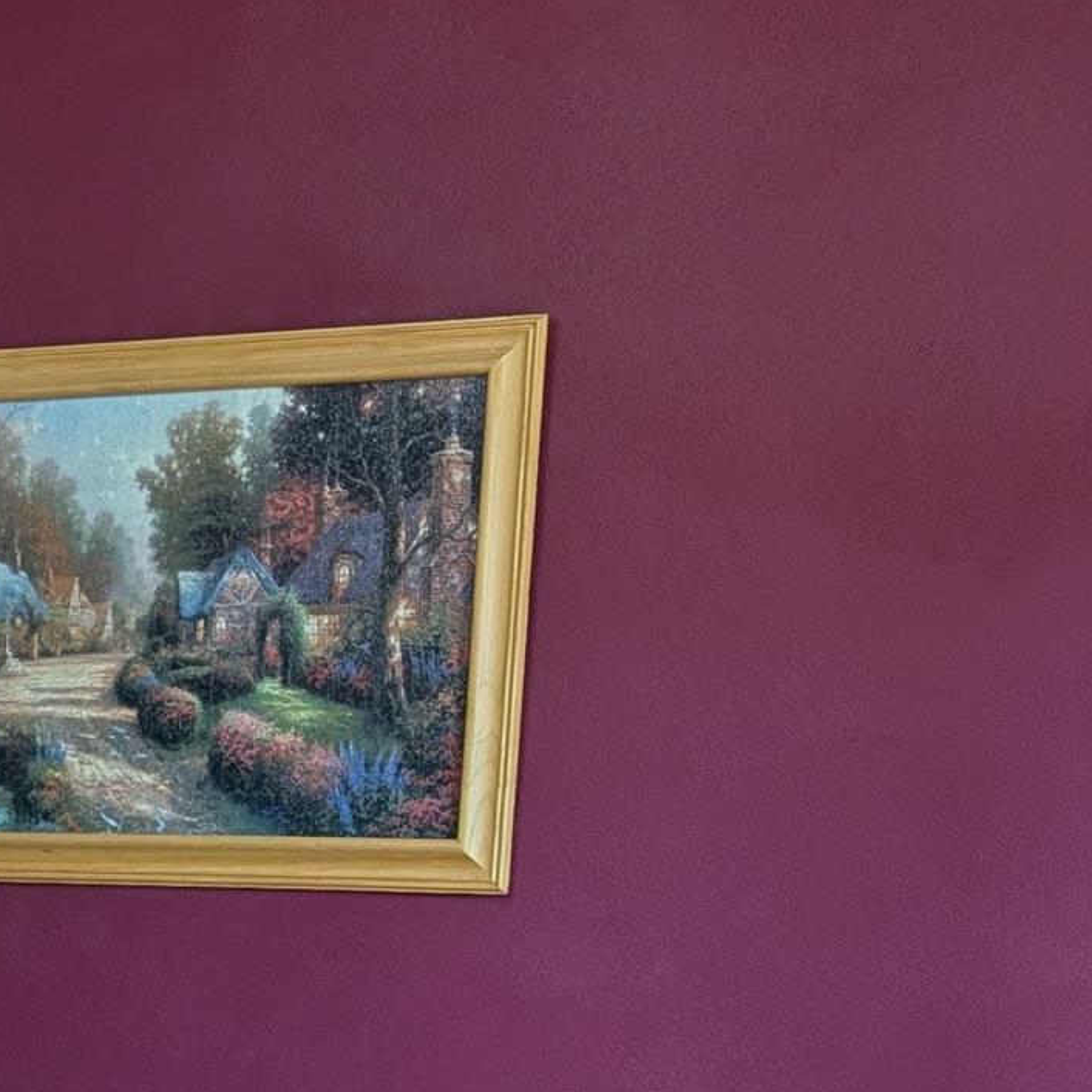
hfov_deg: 17.1
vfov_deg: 17.3
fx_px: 3284
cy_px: 1566
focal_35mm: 92
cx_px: -522
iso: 77
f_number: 1.68
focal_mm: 6.9
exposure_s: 1/24
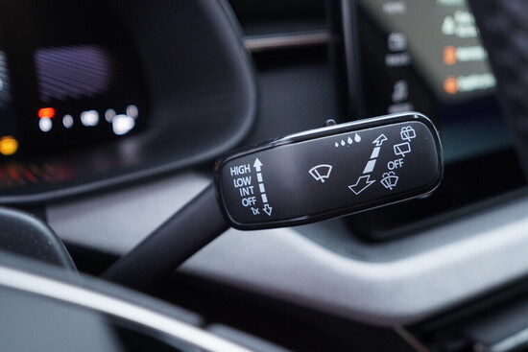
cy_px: 176
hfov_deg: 53.1
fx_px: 528
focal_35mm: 36
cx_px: 264
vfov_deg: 36.9
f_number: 2.8
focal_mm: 24
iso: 320
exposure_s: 1/40
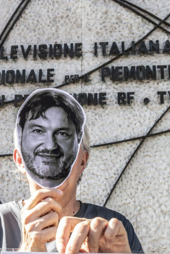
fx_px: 333
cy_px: 126
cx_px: 56
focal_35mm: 47
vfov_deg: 41.9
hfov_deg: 28.5
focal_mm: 20
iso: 1250
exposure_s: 1/500
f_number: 11
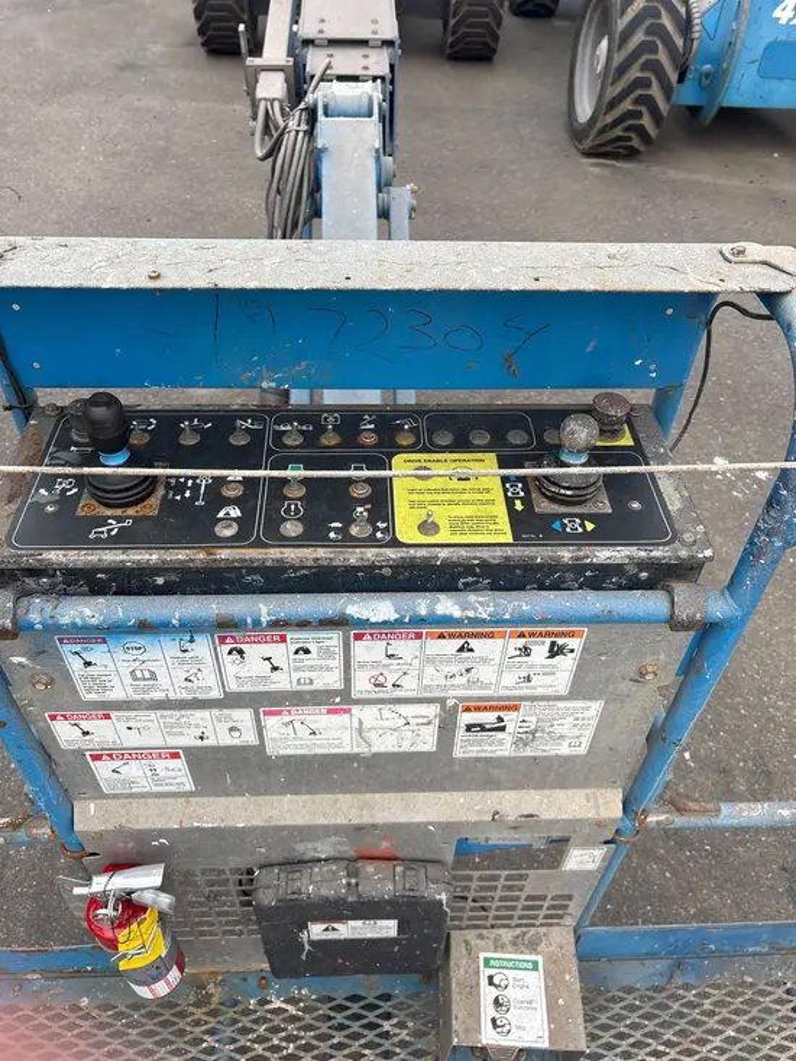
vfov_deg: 67.3
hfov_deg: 53.1
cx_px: 398
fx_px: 797
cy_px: 530
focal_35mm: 26
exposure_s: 1/122
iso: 50
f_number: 1.6
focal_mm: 5.96
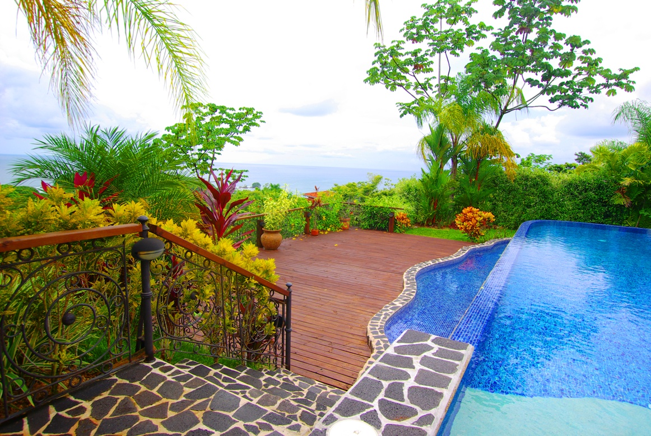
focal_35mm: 21
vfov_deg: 59.6
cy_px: 218
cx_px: 326
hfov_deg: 81.1
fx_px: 380
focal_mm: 13.75
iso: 100
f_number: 9.5
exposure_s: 1/45
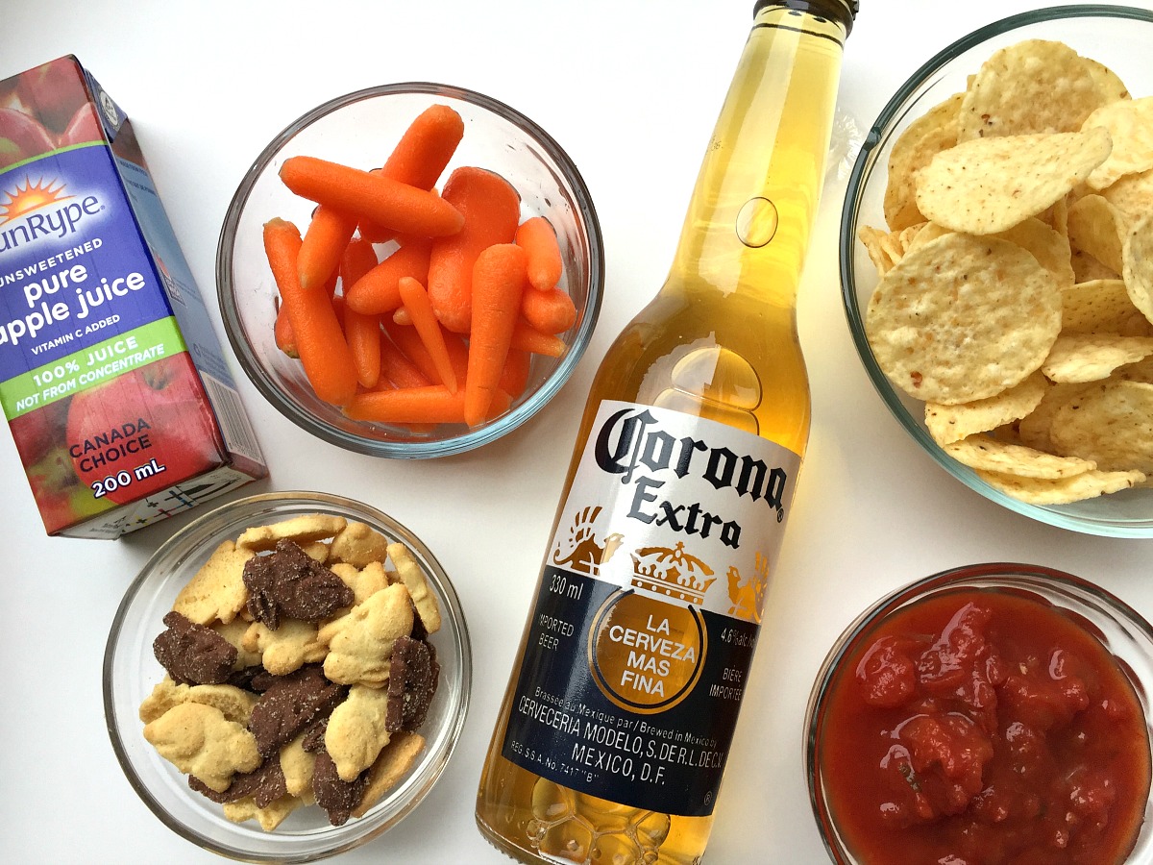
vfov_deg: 48.2
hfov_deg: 61.7
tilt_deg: -85.1
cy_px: 432
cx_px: 576
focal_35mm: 29
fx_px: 966
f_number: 2.2
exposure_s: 1/120
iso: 40
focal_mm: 4.15
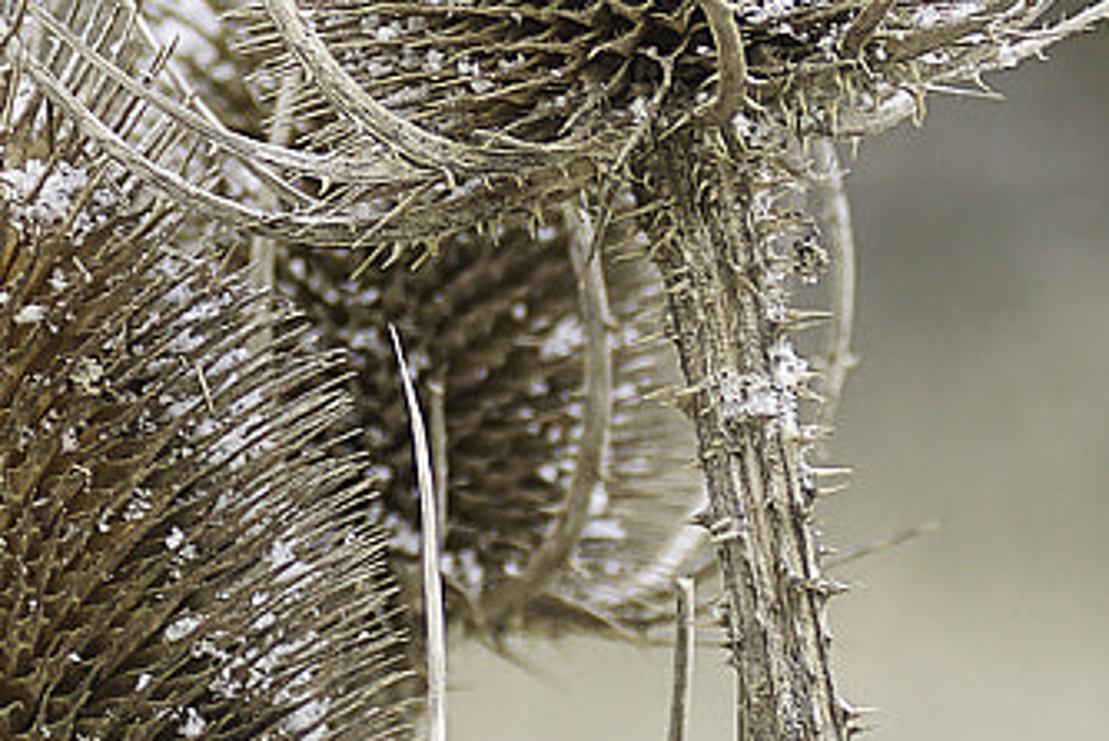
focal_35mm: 445
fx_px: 13714
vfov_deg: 3.1
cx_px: -296
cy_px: 271
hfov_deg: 4.6
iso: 100
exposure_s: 1/125
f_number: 5.6
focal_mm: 62
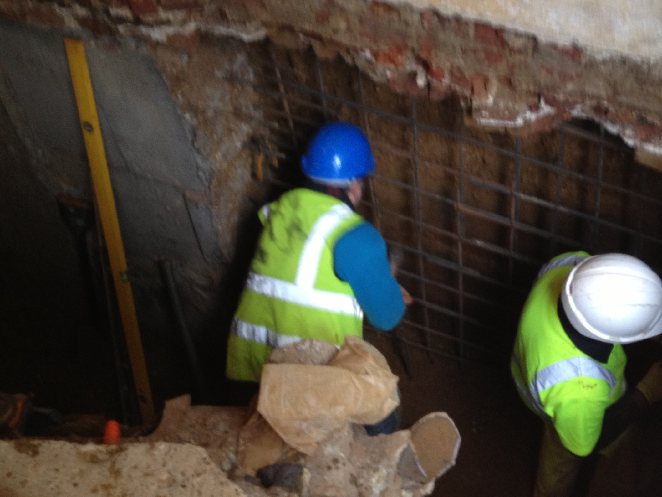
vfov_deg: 26.9
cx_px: 479
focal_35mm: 54
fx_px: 1033
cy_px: 176
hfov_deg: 34.9
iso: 125
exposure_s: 1/20
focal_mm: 4.28
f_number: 2.4
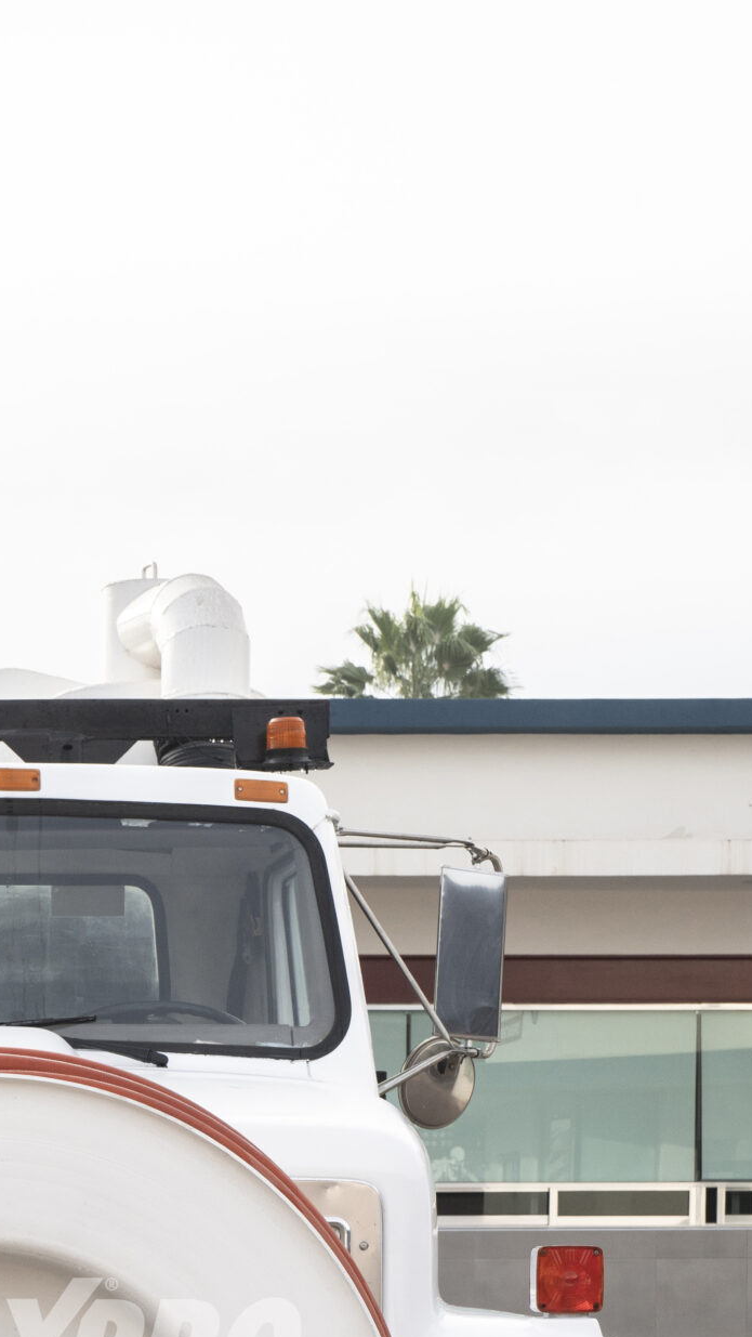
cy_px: 1361
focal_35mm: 89
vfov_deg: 22.9
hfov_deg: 13.3
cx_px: -59
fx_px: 3154
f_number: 8
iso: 500
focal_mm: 41
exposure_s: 1/400
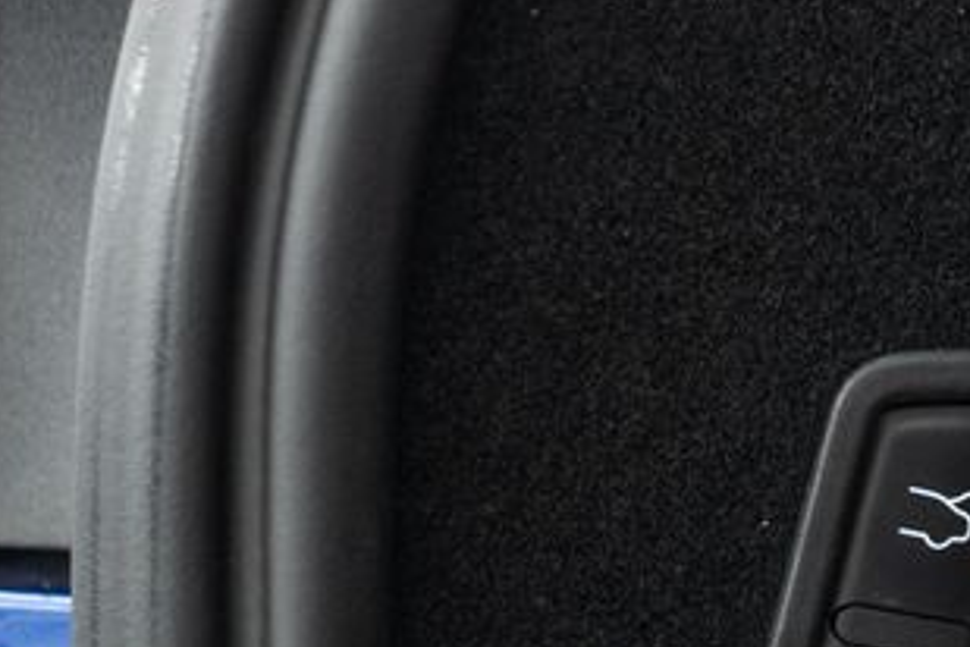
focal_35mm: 87
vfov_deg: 15.5
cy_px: 605
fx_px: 2344
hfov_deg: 22.6
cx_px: 929
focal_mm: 28
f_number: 3.2
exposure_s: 1/60
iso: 2000
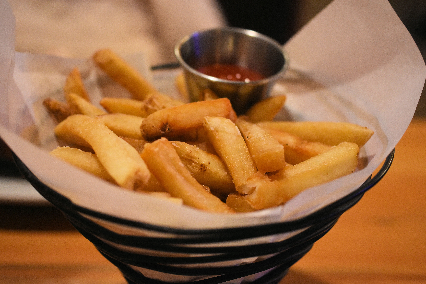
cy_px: 142
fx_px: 621
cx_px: 213
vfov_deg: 25.8
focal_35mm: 52
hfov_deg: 37.9
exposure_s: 1/60
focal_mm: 35
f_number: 3
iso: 1800
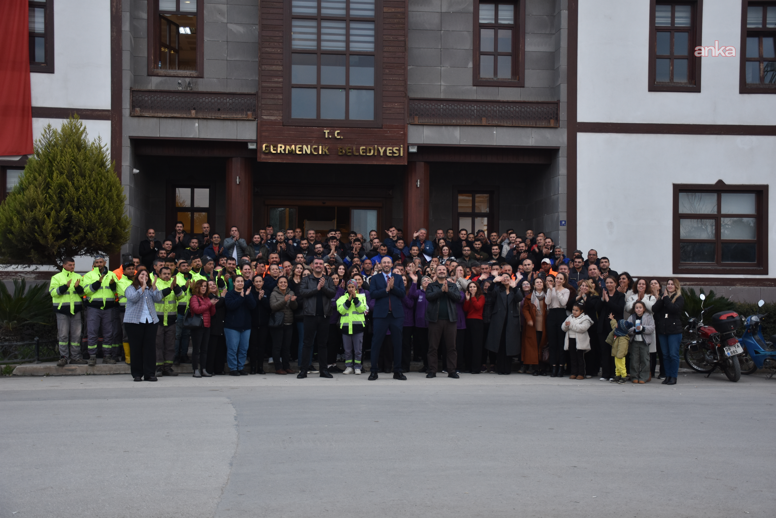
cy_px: 259
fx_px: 970
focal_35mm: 45
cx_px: 388
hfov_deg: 43.6
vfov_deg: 29.9
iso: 400
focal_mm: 30
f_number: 4
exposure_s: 1/60
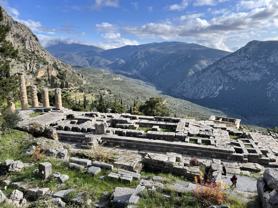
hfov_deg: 67.3
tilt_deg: -12.3
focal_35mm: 26
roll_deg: +0.7
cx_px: 139
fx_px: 209
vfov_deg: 53.1
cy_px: 104
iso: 32
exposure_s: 1/1883
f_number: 1.6
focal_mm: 5.1
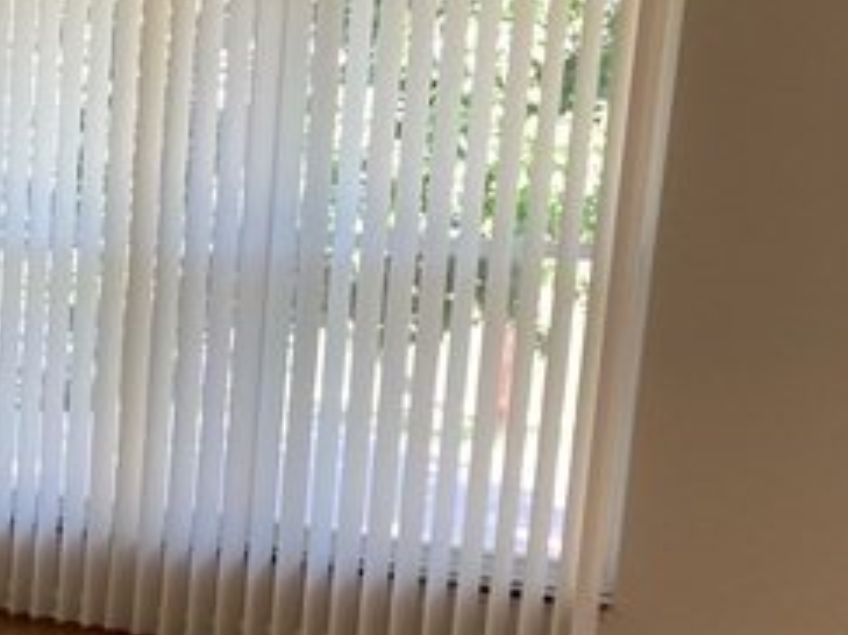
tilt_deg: -11.9
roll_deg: +0.0
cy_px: 475
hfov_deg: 22.3
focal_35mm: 77
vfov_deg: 19.0
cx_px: -295
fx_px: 1885
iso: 80
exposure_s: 1/60
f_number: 1.8
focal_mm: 3.99
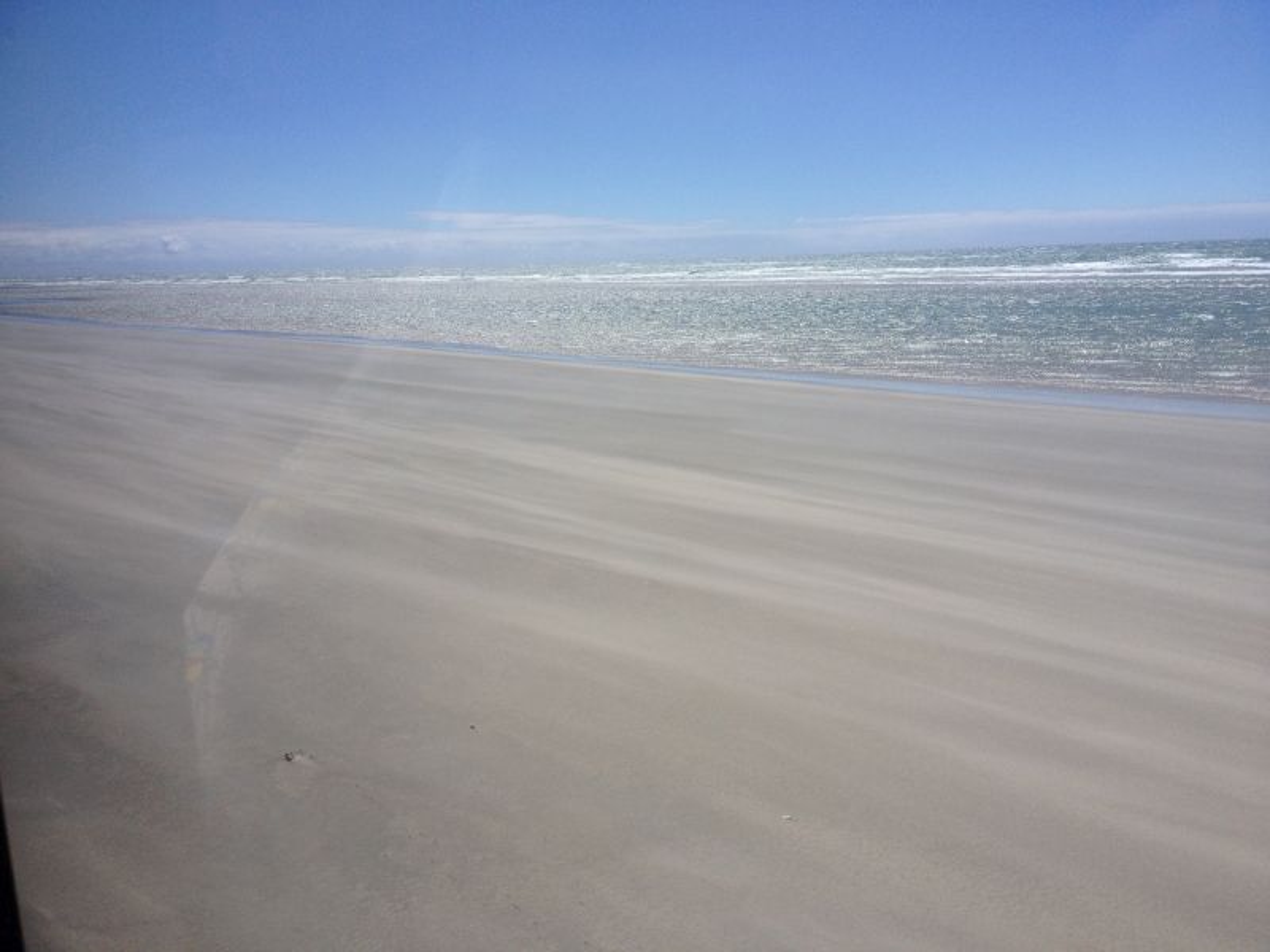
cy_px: 476
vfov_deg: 40.7
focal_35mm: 35
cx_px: 635
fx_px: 1284
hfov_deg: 52.6
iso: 50
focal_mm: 4.28
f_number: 2.4
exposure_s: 1/1783
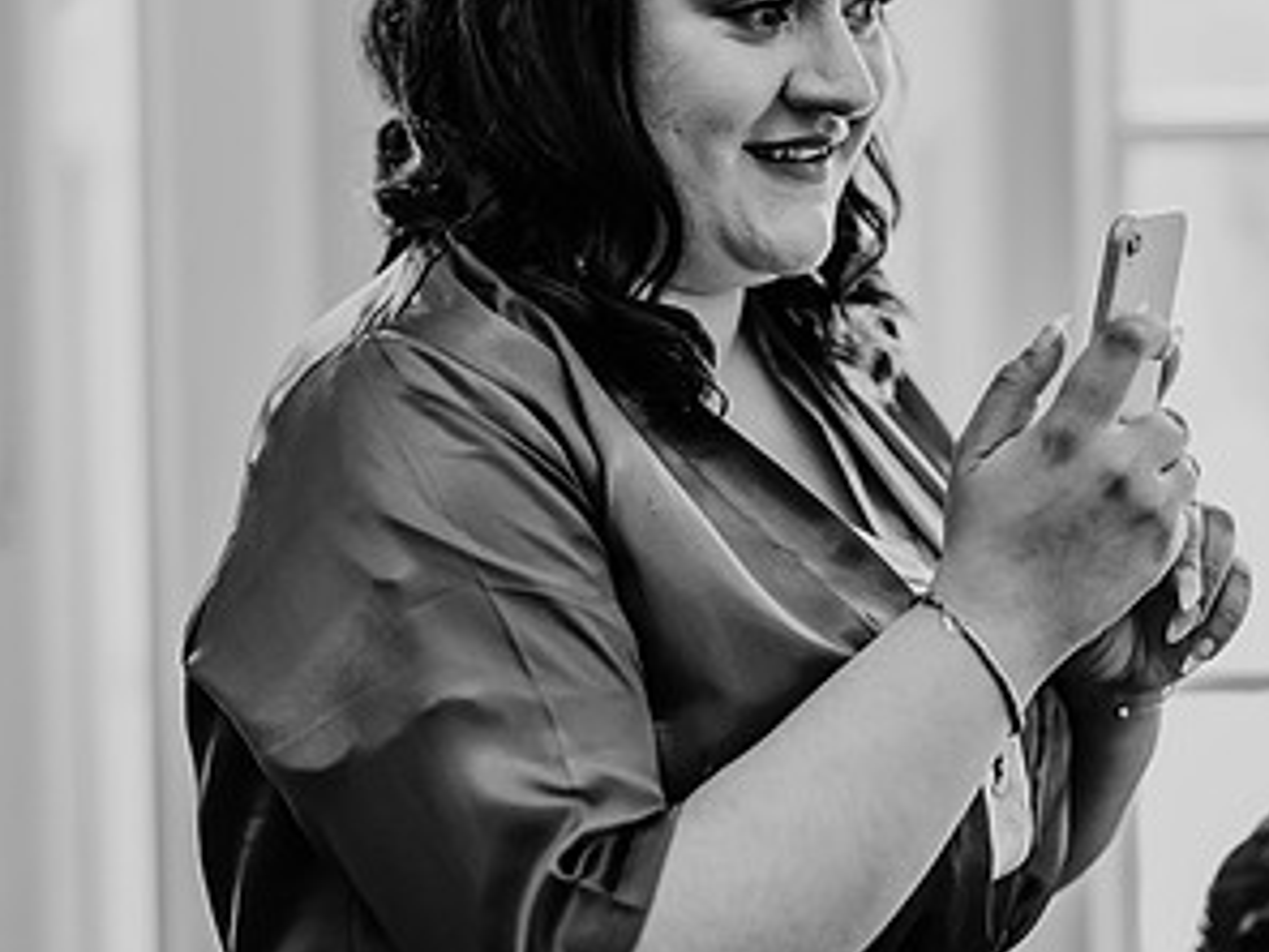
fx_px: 4546
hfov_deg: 15.9
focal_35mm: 124
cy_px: 244
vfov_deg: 11.9
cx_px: 637
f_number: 1.8
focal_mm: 85
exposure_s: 1/160
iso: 1100
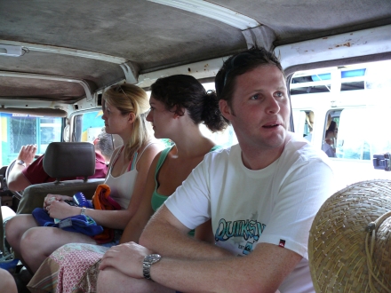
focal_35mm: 35
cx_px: 196
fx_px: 395
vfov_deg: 40.7
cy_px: 146
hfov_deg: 52.6
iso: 200
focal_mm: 7.4
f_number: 2.8
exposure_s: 1/60
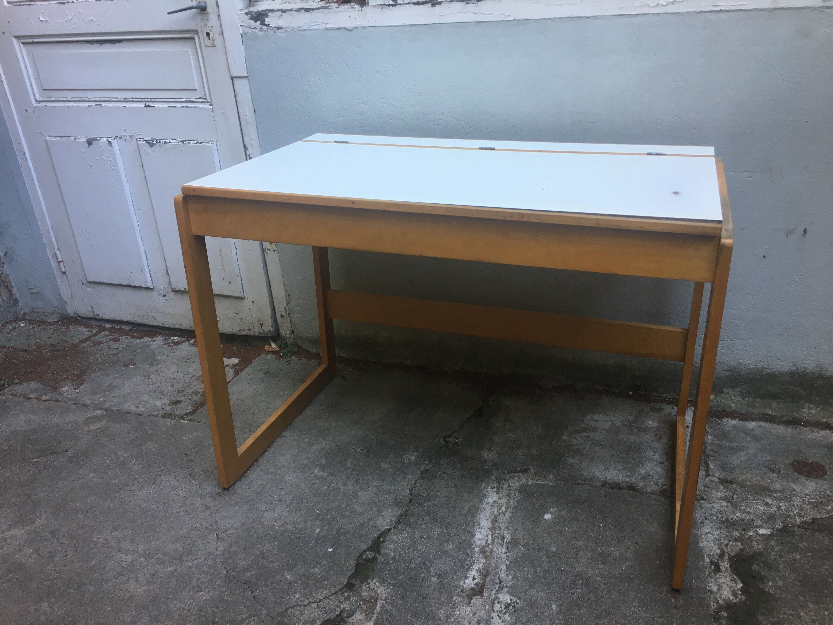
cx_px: 416
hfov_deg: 61.7
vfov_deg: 48.2
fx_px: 698
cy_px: 312
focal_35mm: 29
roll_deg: +4.2
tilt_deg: -25.5
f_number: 2.2
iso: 25
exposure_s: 1/33
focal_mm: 4.15
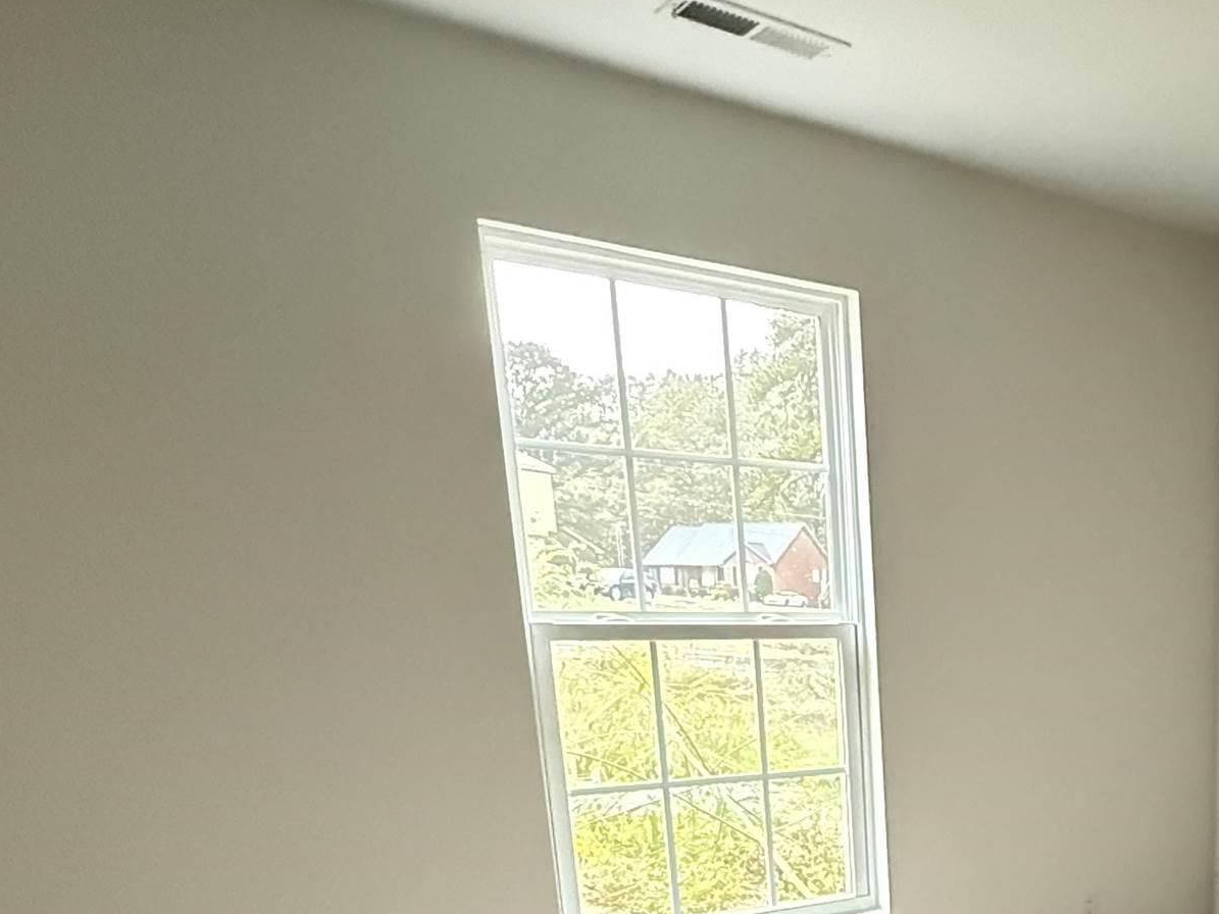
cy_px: 938
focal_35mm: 36
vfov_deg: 35.4
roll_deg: +0.1
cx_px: 1173
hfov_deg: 44.9
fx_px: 1268
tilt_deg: -14.8
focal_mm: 2.22
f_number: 2.2
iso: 1600
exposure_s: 1/60
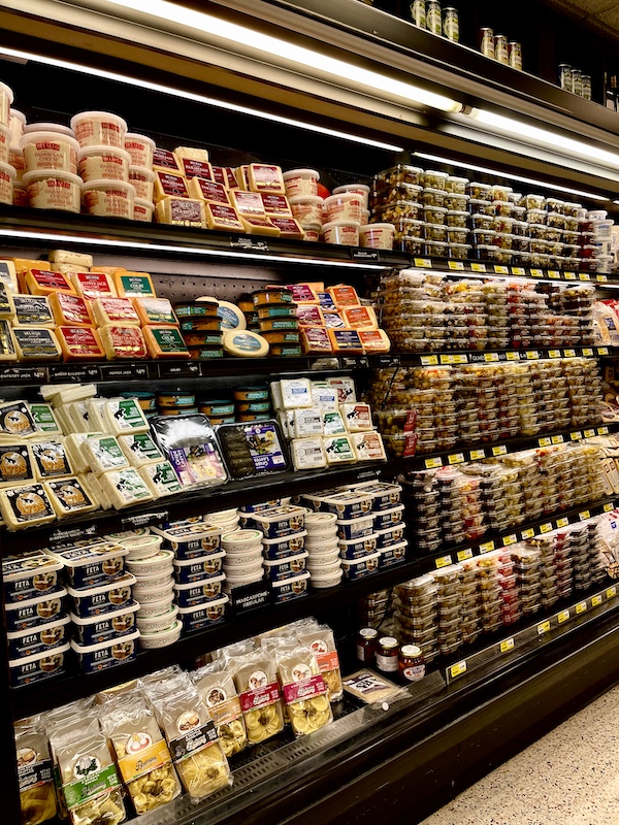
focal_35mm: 25
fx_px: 596
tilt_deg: -4.9
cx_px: 310
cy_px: 412
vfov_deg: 69.4
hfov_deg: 54.9
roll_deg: +0.8
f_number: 1.6
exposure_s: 1/120
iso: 64
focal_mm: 5.1
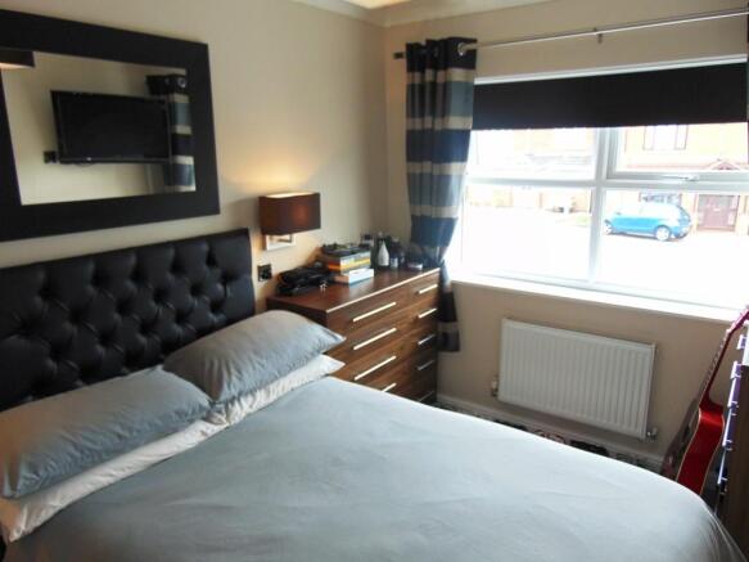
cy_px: 281
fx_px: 541
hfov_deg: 69.4
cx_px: 374
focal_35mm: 25
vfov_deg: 54.9
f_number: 3
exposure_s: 1/30
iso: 100
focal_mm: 4.5
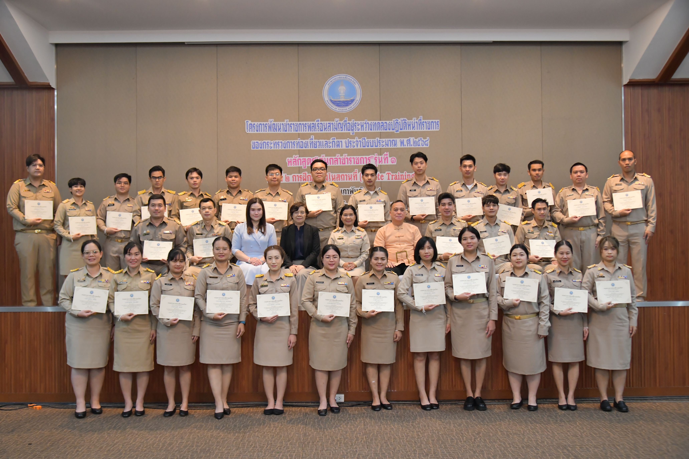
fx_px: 651
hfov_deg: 55.8
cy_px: 230
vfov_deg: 38.9
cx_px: 344
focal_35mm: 34
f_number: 6.3
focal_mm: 34
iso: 2500
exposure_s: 1/100
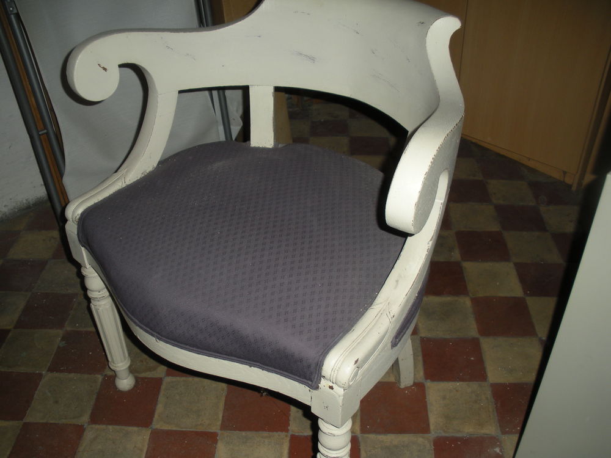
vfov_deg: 39.7
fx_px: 635
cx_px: 306
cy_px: 229
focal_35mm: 36
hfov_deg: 51.4
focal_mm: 6.3
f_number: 3.5
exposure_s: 1/60
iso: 76
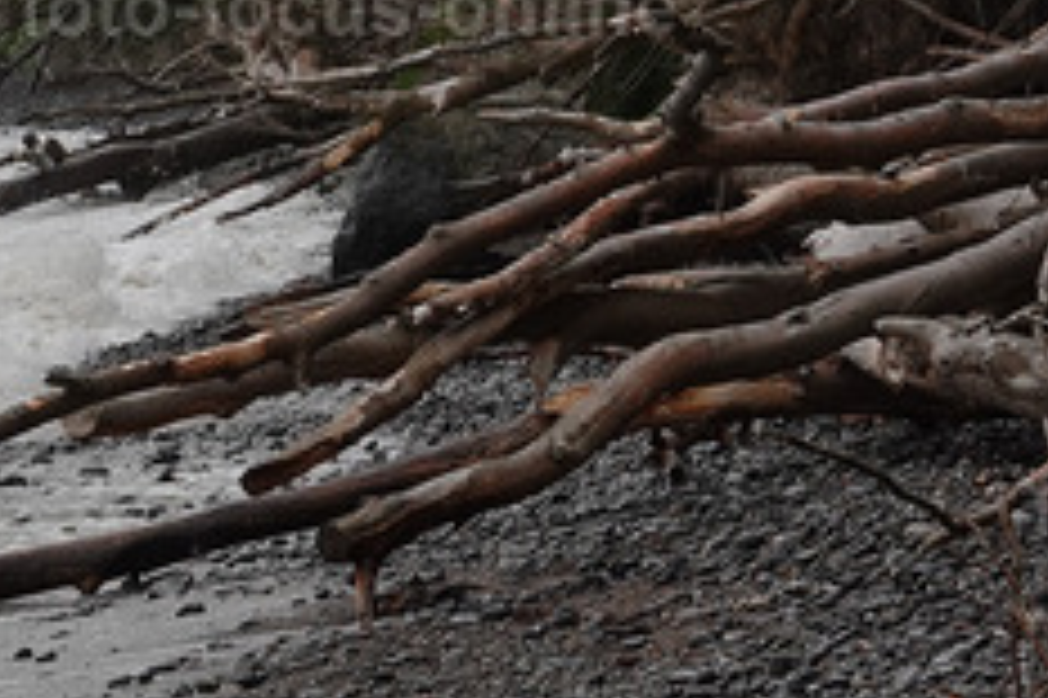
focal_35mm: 268
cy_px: 403
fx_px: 7796
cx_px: -850
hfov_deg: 7.5
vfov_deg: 5.1
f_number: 3.5
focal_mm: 22.19
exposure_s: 1/250
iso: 100
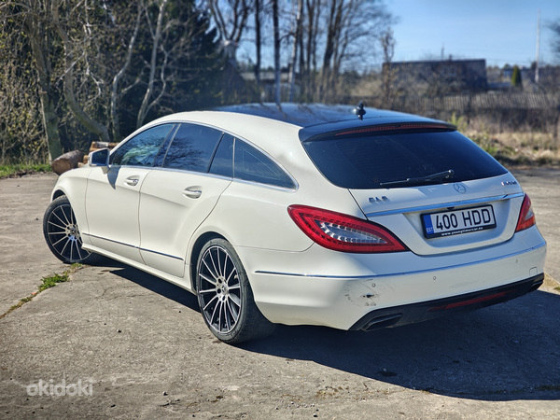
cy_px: 210
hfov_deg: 40.4
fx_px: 760
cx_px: 280
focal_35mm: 47
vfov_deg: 30.9
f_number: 4.5
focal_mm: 7.1
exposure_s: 1/539
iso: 50
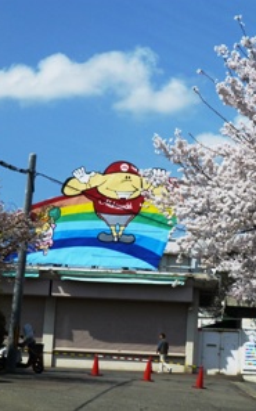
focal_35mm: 100
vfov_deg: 20.8
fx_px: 1119
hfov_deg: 13.0
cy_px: 205
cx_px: 213
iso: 100
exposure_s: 1/1300
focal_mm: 12.5
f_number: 5
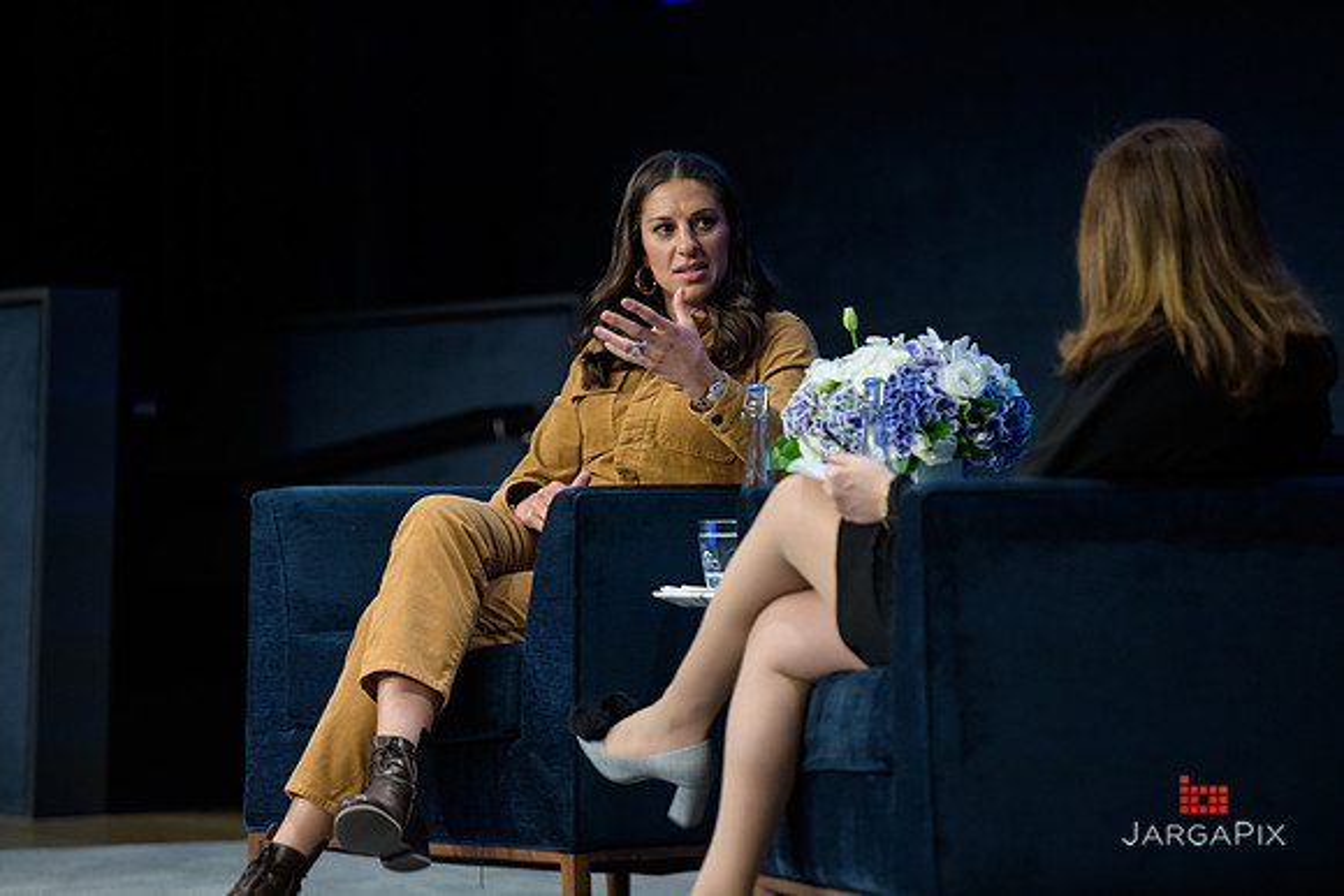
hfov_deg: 15.2
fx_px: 5041
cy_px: 448
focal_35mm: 135
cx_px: 672
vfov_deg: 10.2
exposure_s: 1/200
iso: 1600
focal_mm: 135
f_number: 3.2
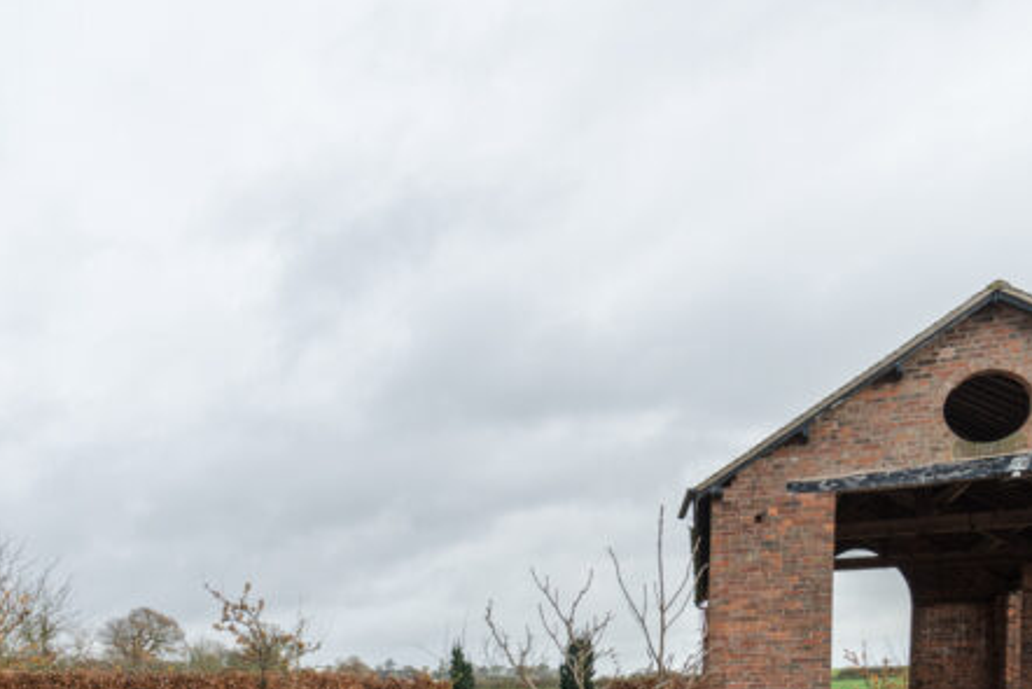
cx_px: 56
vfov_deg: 29.9
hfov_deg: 43.2
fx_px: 1147
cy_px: 766
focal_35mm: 40
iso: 200
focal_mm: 17
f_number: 9
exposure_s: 1/100
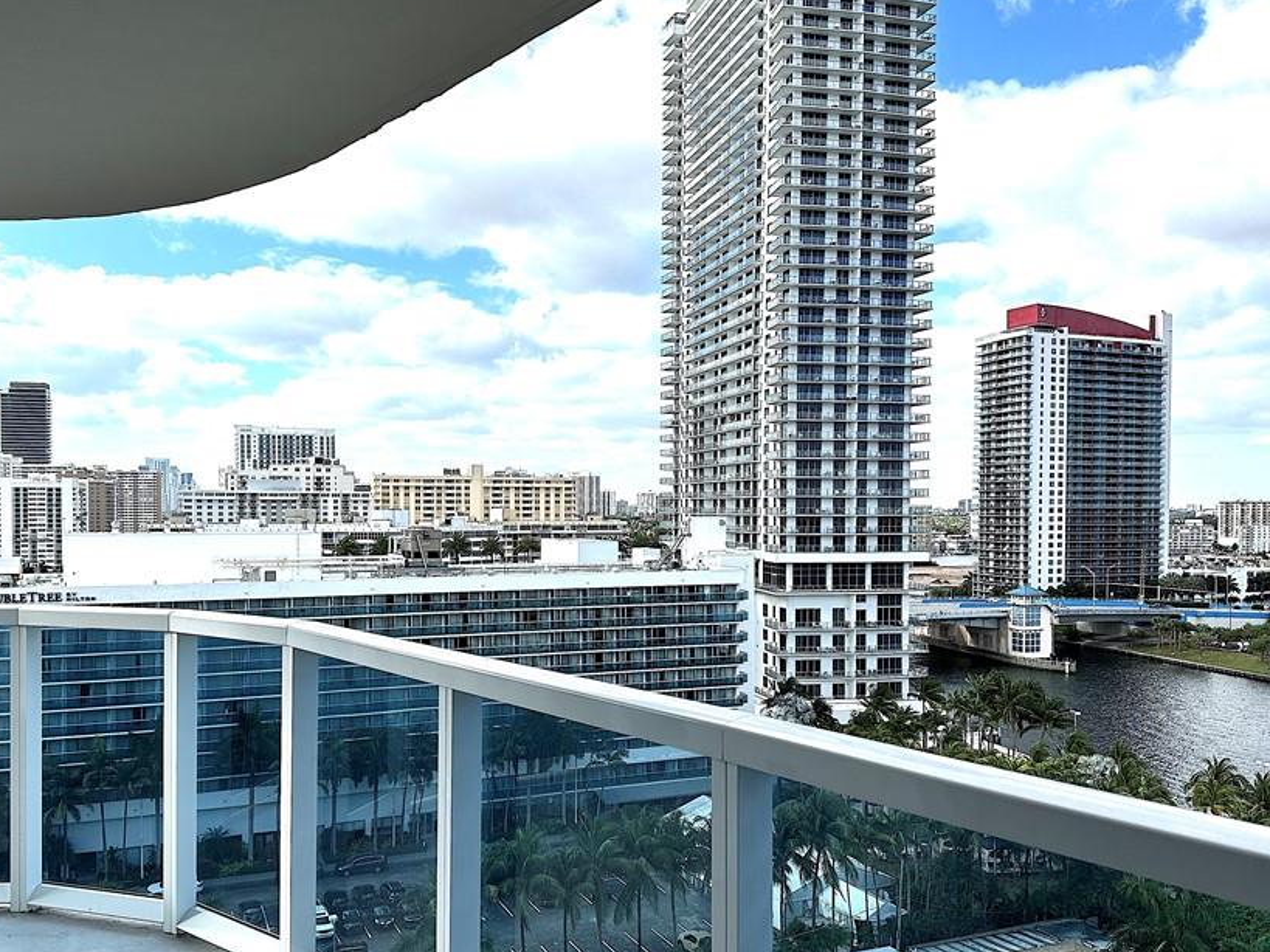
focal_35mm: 30
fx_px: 1100
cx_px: 577
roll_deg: +0.4
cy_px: 533
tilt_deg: -1.4
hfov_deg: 59.9
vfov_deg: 46.7
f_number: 1.78
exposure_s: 1/4348
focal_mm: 6.86
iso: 80
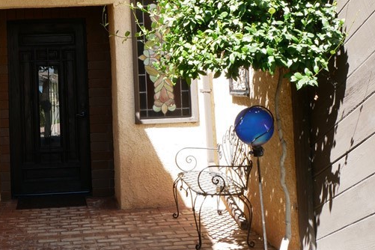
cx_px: 105
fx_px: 531
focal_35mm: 51
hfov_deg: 38.1
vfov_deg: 25.8
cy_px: 36
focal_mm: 12
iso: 200
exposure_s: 1/40
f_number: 11
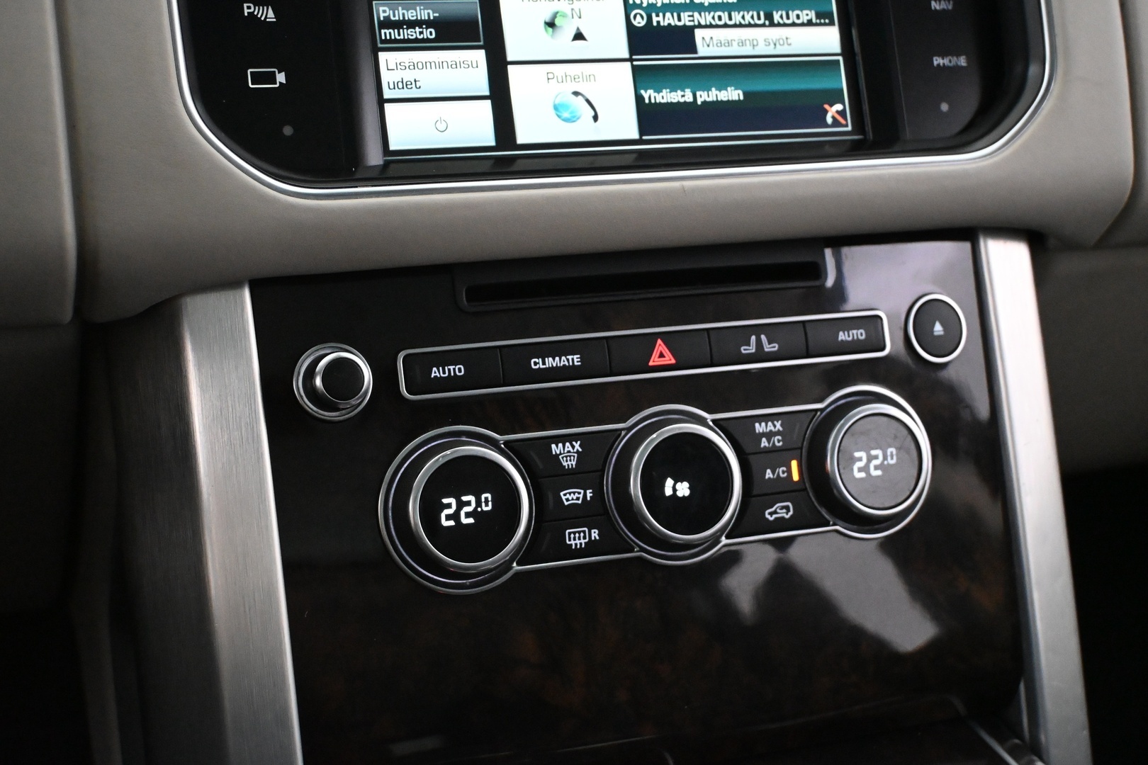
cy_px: 382
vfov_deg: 25.1
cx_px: 574
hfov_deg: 36.9
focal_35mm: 54
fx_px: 1722
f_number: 5.3
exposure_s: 1/60
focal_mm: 36
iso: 7200
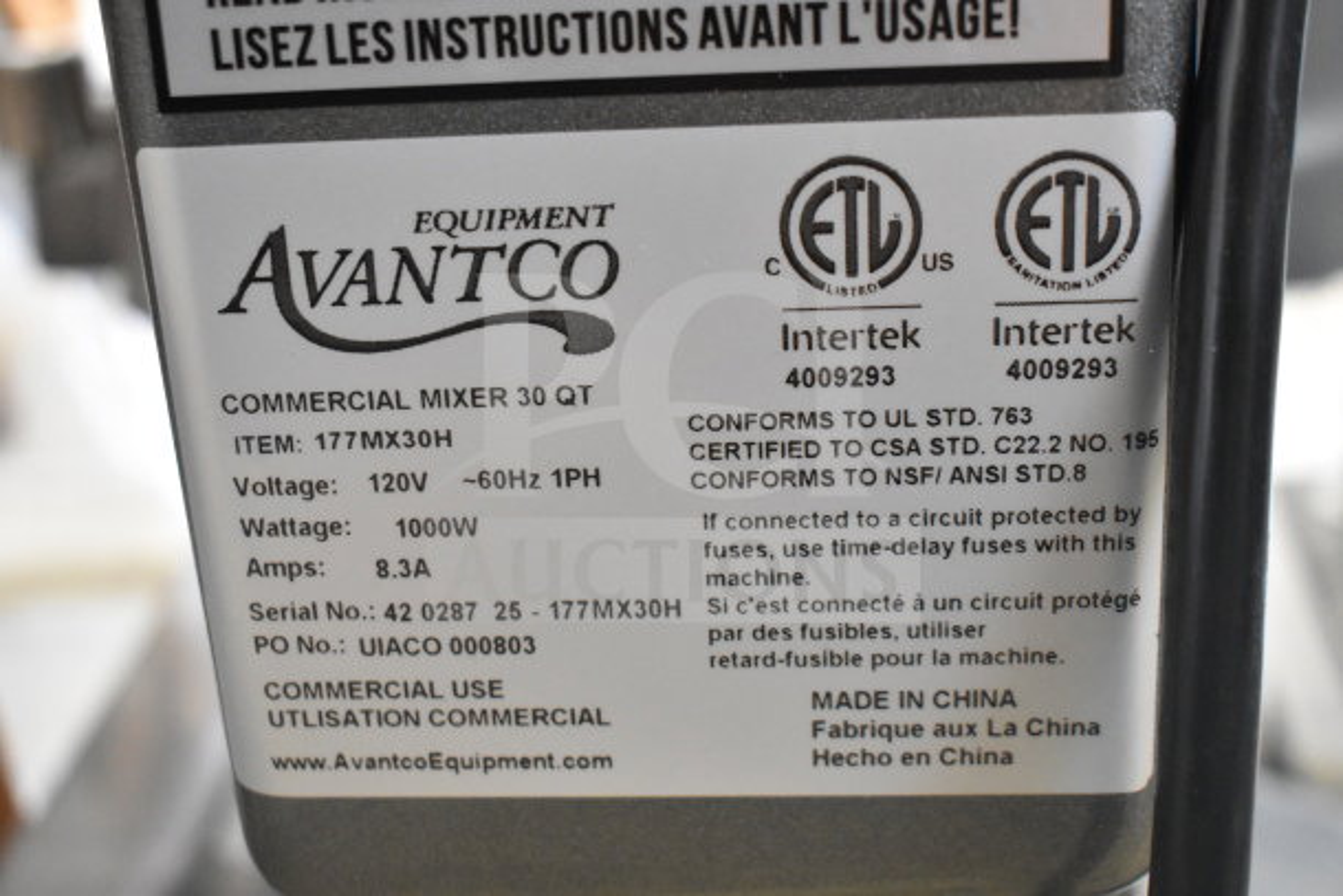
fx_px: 1791
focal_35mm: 48
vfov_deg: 28.1
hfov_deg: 41.1
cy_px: 448
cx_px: 672
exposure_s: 1/50
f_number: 4.5
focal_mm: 32
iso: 5000
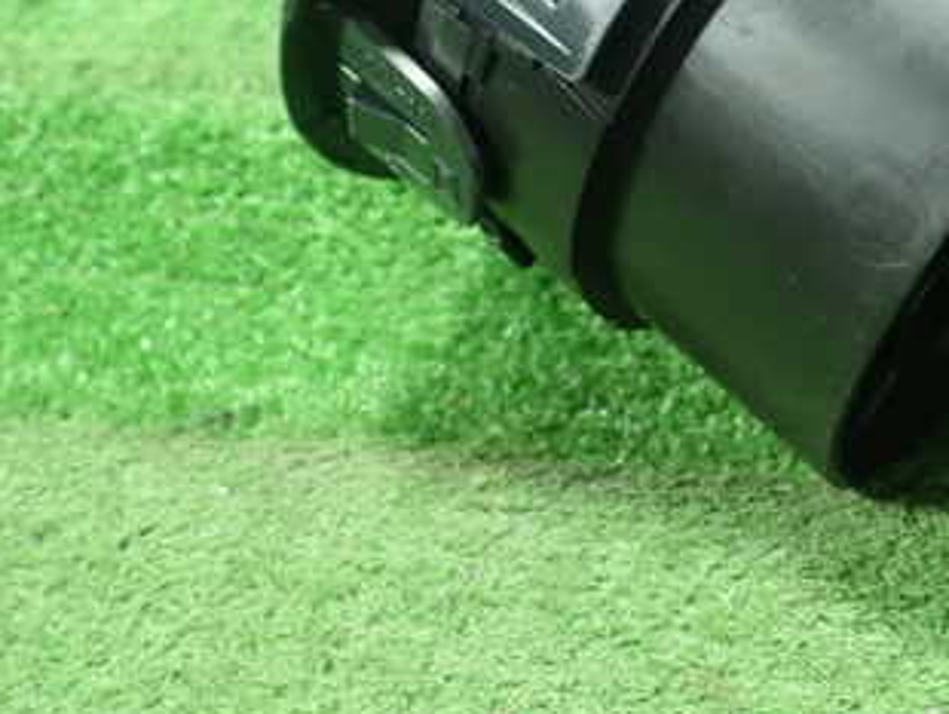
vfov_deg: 24.4
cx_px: 814
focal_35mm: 58
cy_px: 49
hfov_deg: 31.9
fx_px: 1591
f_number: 2.3
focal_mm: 5.5
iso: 800
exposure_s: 1/100
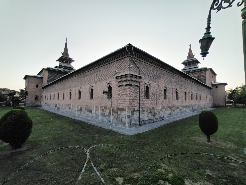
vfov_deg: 78.1
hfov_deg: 94.5
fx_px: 114
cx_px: 123
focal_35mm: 16
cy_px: 92
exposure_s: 1/223
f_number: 2.2
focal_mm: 1.68
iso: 100
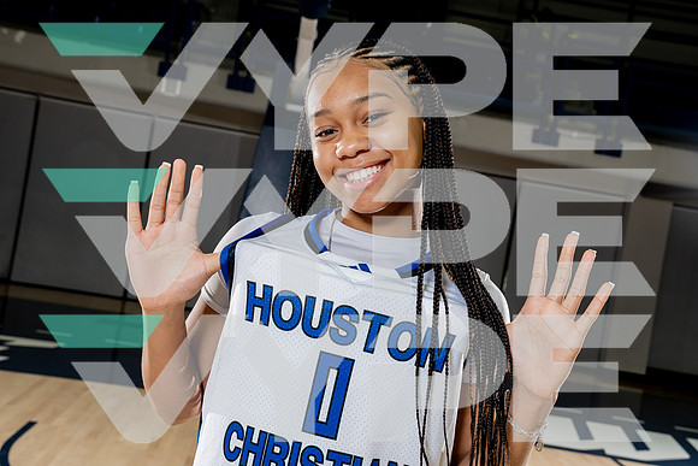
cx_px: 349
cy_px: 233
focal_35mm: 45
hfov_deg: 43.6
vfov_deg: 29.9
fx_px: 873
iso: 640
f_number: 8
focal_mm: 45
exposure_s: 1/250
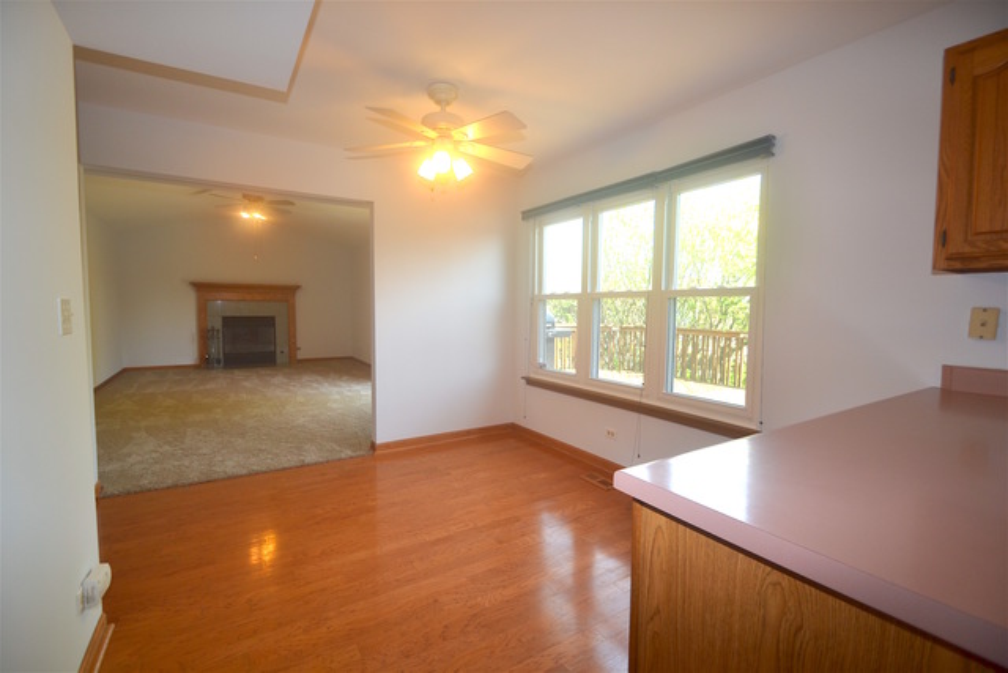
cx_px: 504
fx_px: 420
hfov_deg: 100.4
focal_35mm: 15
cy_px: 336
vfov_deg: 77.4
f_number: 4
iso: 100
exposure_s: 1/60
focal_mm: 10
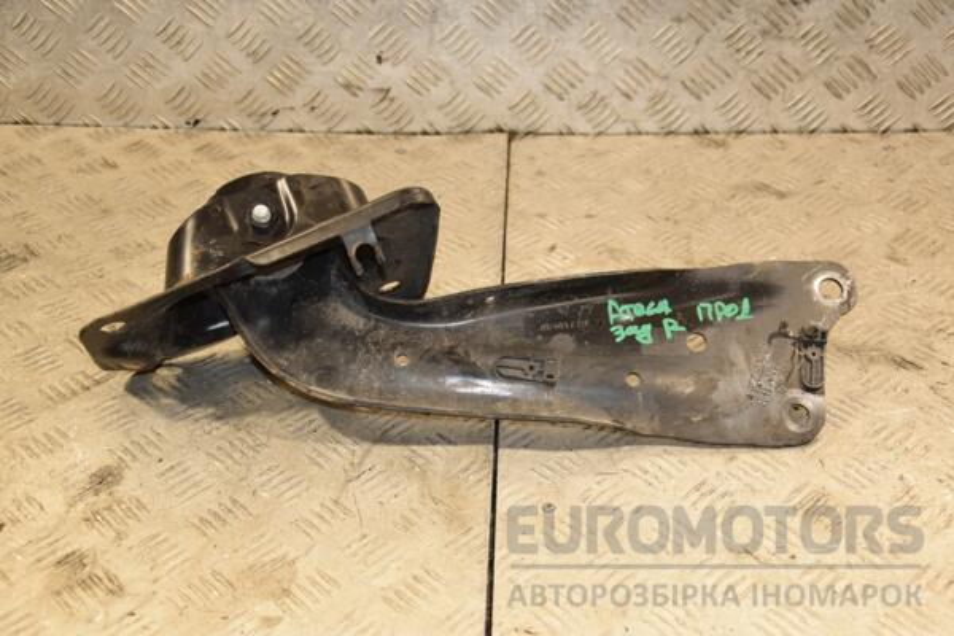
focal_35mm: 52
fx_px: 1391
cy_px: 318
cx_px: 477
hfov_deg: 37.9
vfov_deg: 25.8
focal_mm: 35
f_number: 5
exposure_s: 1/125
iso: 800
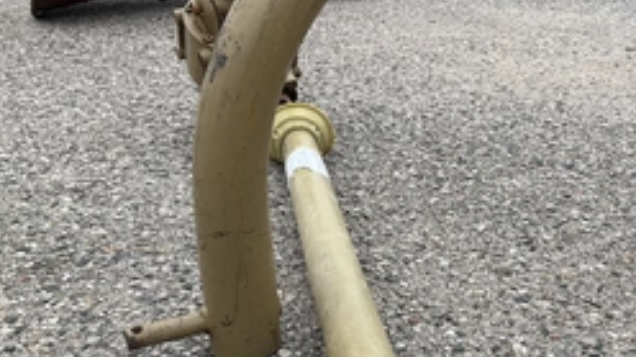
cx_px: 454
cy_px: 241
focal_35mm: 51
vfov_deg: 23.3
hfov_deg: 39.8
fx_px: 859
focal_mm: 3
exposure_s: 1/422
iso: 25
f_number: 1.8
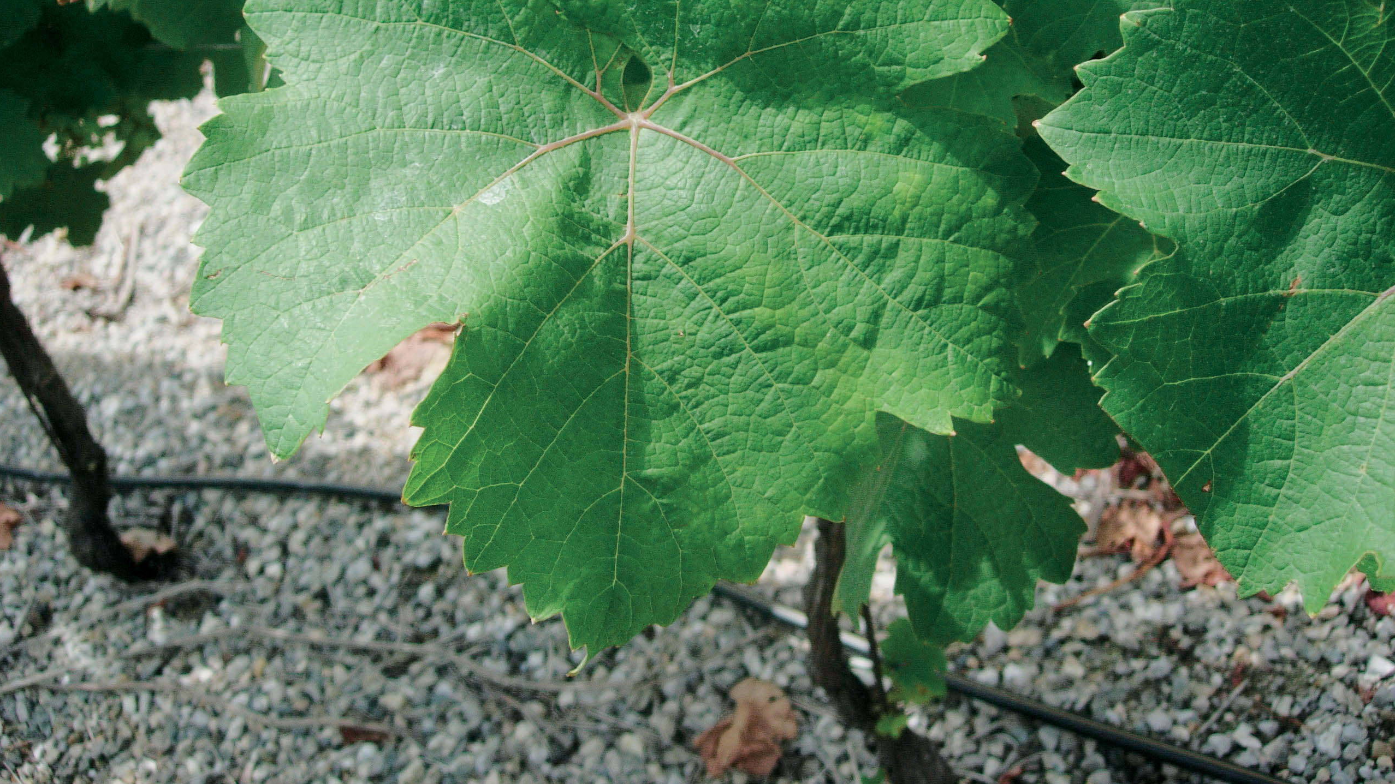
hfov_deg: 48.4
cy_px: 259
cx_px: 697
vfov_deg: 28.2
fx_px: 1554
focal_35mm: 42
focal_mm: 7.8
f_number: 2.8
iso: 64
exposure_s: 1/912
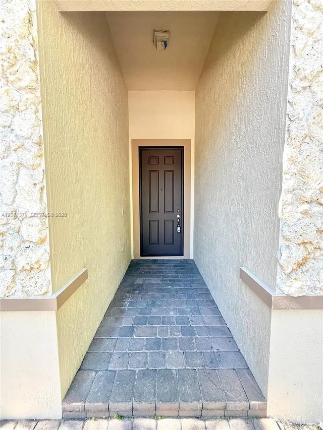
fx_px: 174
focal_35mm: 14
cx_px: 162
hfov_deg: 85.7
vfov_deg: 102.1
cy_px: 215
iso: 80
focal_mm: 2.22
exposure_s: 1/99
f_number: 2.2
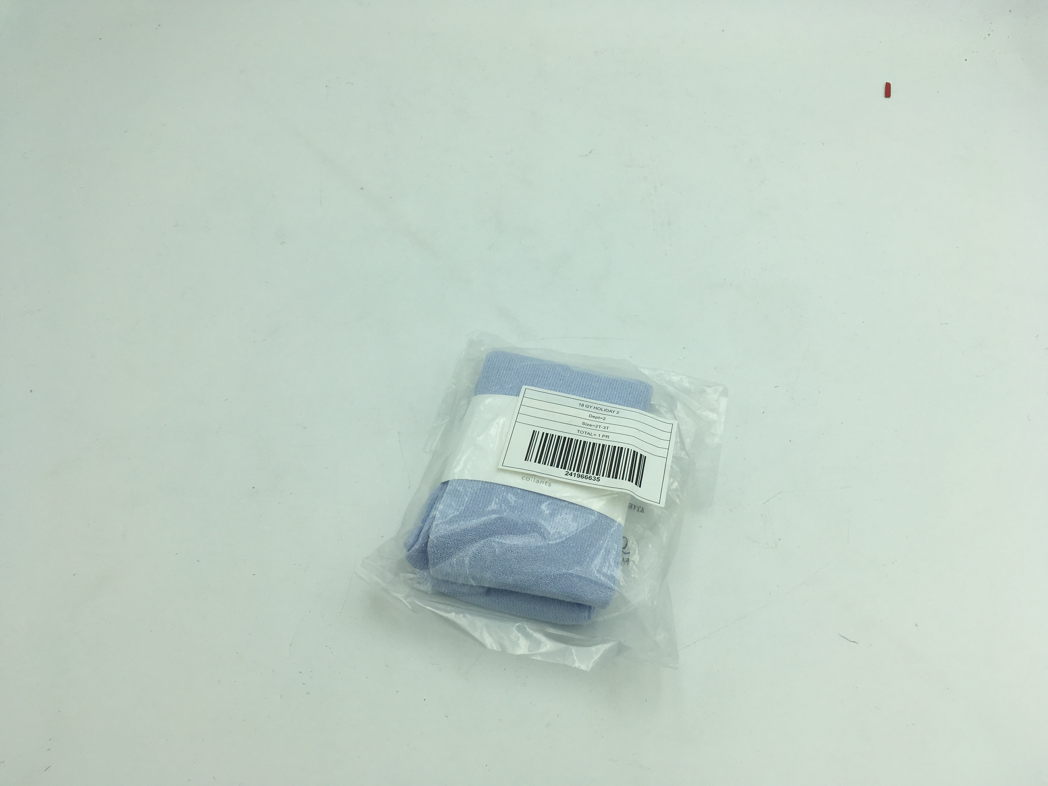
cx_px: 524
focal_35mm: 29
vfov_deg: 48.2
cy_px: 393
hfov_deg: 61.7
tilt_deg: -51.7
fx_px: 878
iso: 25
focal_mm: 4.15
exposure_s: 1/509
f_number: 2.2
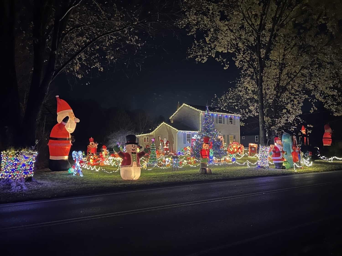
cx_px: 171
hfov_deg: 67.3
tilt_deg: +6.2
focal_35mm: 26
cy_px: 128
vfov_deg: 53.1
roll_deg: +0.1
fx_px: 257
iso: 640
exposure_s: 1/12
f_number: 1.5
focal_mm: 5.7
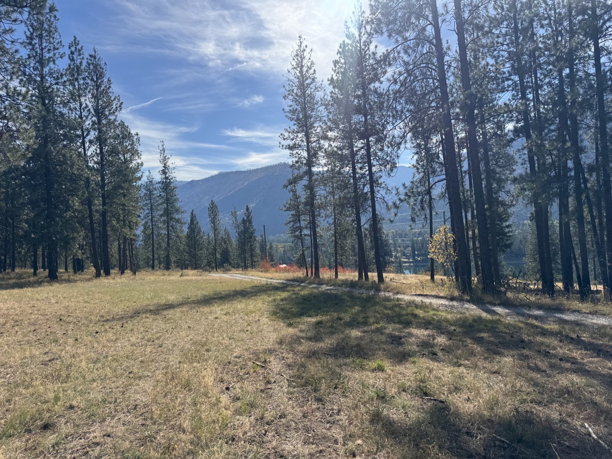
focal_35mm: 24
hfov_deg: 71.6
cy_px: 230
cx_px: 306
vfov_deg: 56.8
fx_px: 424
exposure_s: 1/4310
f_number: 1.78
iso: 80
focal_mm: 6.76
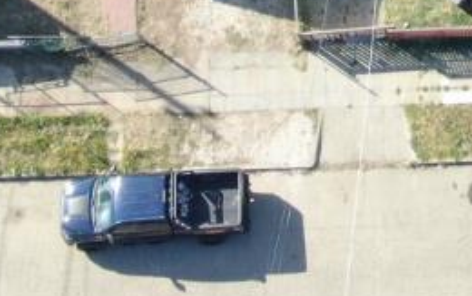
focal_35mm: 214
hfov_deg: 9.7
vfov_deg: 6.0
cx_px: 556
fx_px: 2755
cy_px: -313
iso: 100
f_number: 3.3
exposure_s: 1/240
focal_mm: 5.94
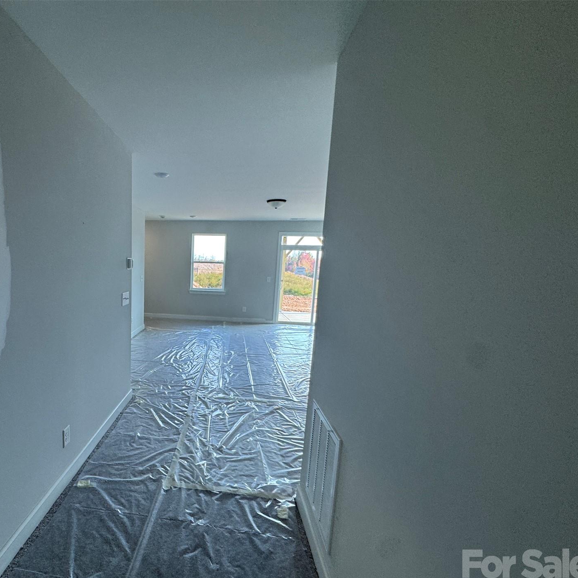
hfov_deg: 76.9
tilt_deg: -8.4
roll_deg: -4.2
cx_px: 173
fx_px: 340
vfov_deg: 80.5
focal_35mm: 18
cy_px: 315
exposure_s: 1/120
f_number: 2.2
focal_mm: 2.22
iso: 100
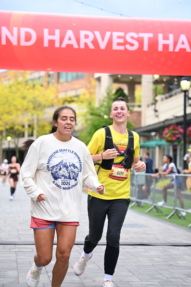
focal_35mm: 82
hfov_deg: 16.7
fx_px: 652
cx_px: 96
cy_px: 144
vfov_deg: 24.8
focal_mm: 82
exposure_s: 1/2000
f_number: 2.8
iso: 640
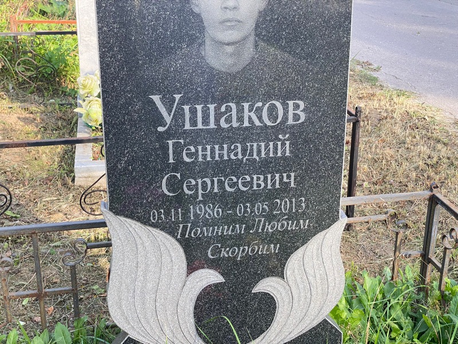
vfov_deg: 28.0
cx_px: 229
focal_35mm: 52
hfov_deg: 36.8
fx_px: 688
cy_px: 172
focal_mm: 6
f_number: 2
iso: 20
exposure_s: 1/220
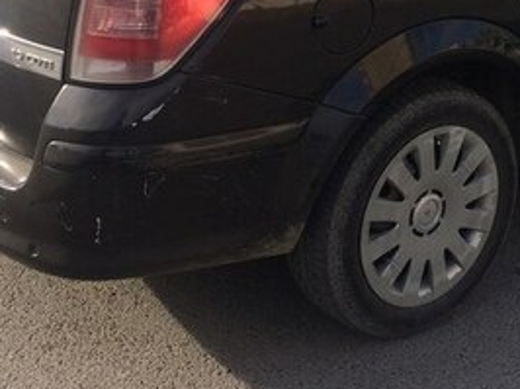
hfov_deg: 26.0
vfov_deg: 19.4
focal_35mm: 72
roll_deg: +0.0
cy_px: -54
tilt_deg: -14.9
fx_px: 1081
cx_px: 485
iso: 32
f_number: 2.2
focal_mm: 4.15
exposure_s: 1/1026
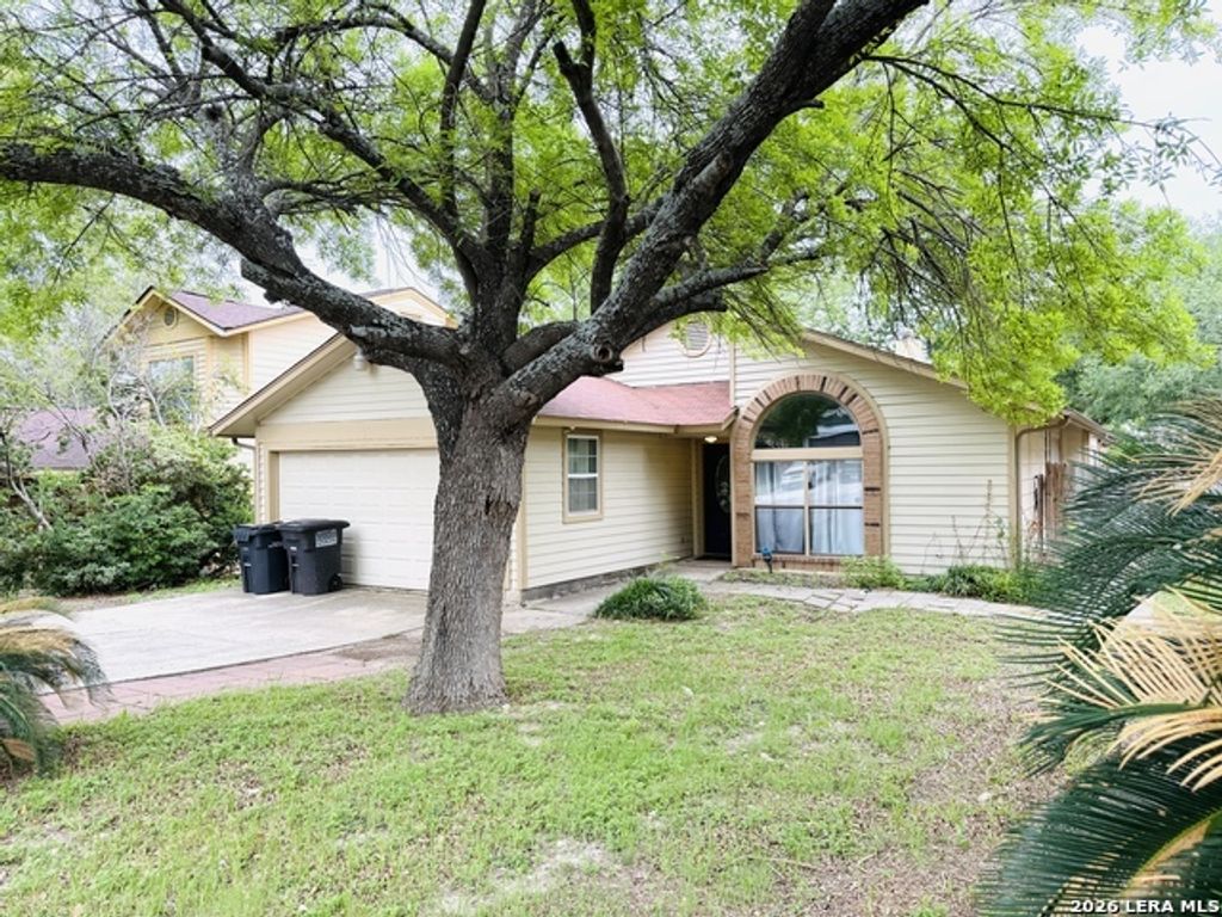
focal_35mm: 24
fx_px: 847
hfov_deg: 71.6
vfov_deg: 56.8
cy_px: 458
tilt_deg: +0.2
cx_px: 611
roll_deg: +0.7
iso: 100
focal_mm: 6.76
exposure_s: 1/547
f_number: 1.78
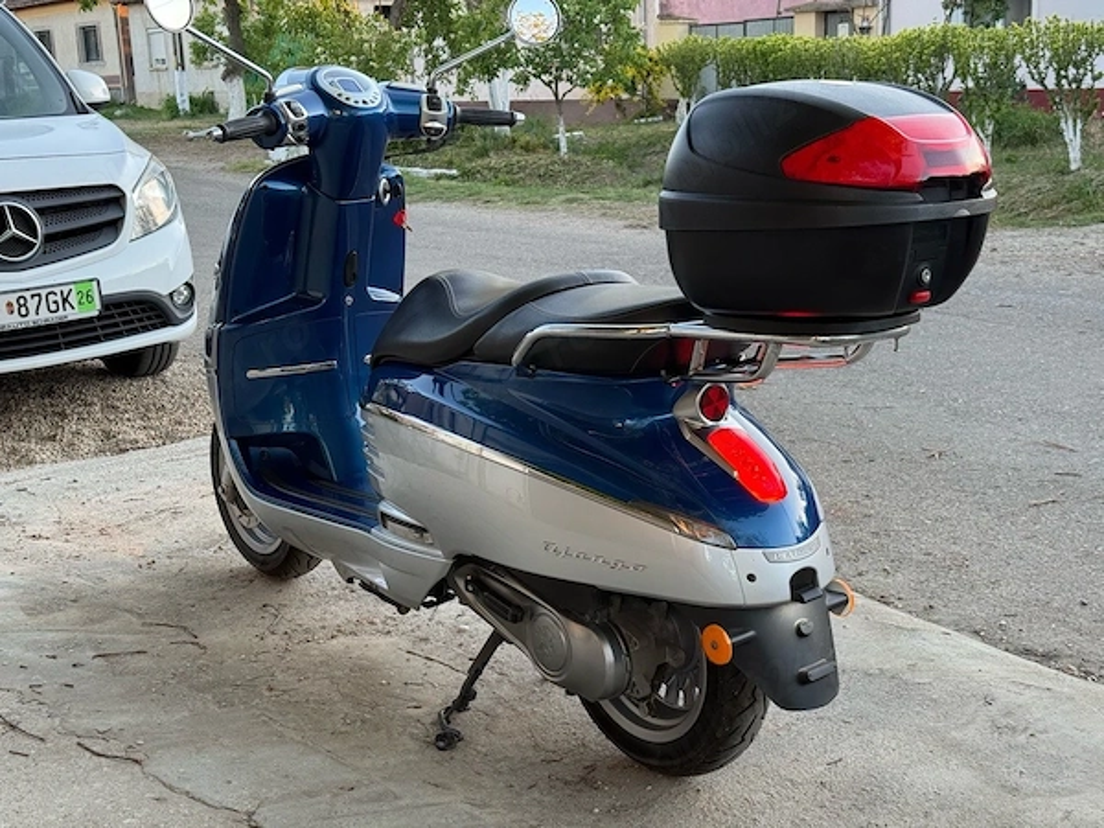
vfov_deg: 30.3
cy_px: 414
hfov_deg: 39.7
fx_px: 1531
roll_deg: +2.2
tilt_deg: -13.2
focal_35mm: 48
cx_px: 552
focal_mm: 6.76
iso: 80
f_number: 1.78
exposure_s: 1/121
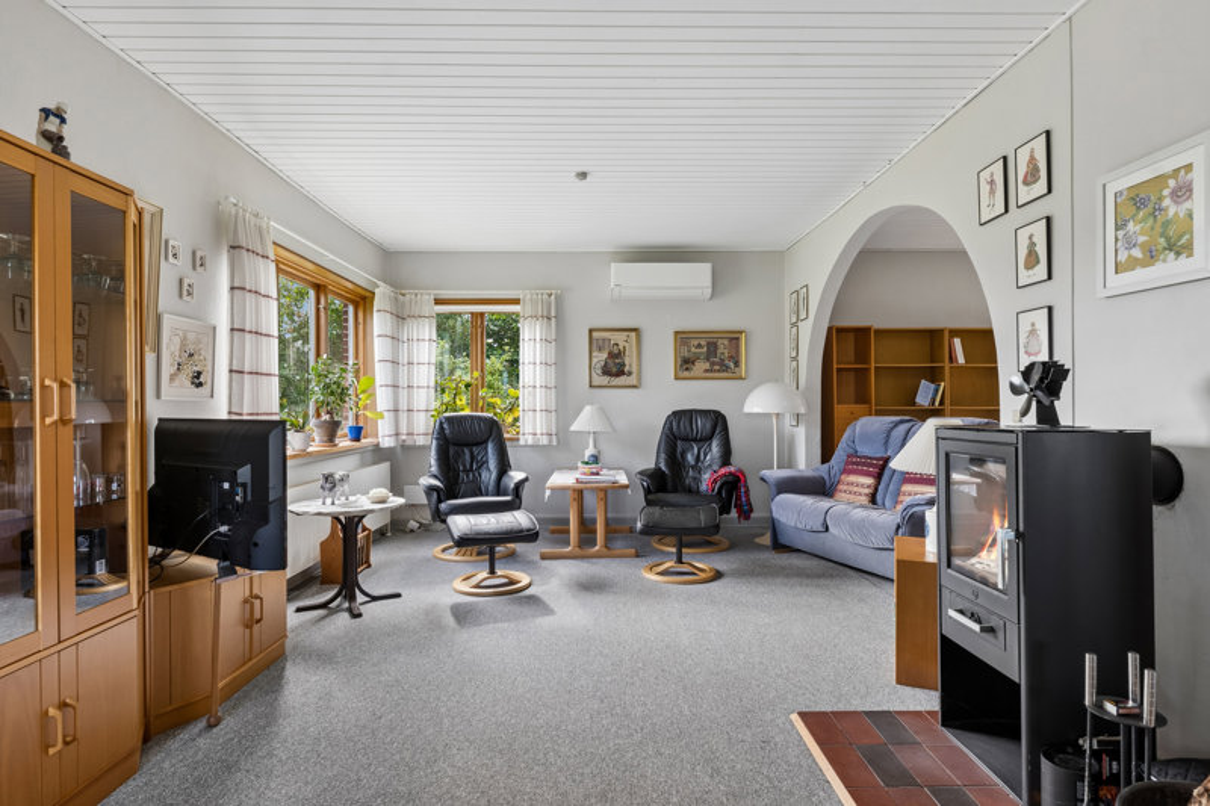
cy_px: 403
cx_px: 605
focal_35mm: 20
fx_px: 655
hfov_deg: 85.4
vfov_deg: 63.2
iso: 200
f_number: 8
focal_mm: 13
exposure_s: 1/15
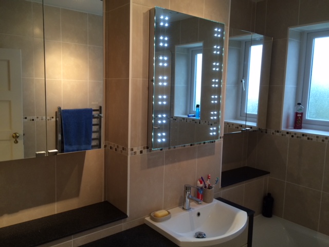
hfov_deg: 61.7
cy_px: 124
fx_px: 276
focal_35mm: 29
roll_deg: -0.7
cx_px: 164
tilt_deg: -7.4
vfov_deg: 48.2
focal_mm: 4.15
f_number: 2.2
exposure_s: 1/33
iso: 125
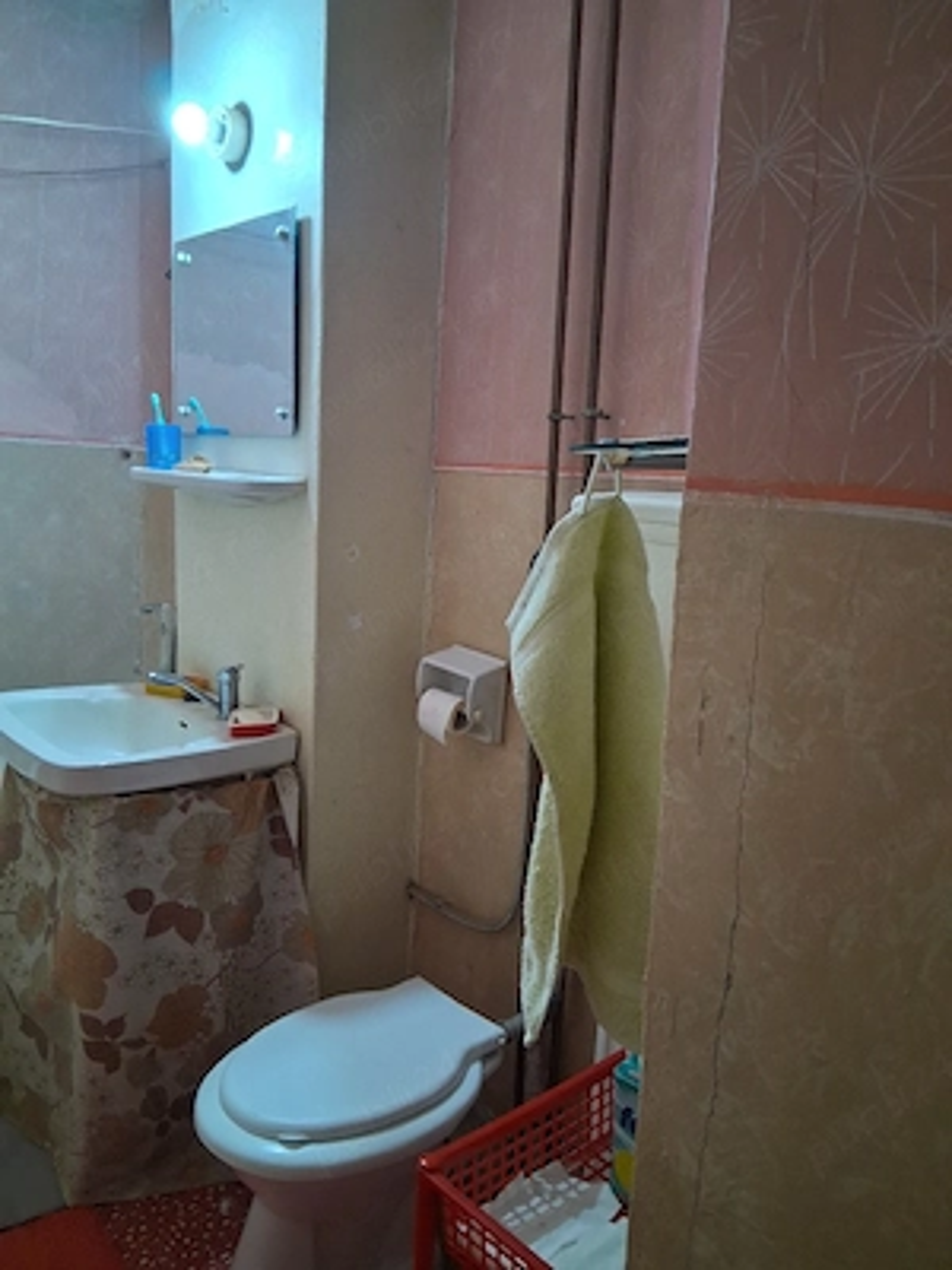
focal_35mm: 26
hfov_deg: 53.1
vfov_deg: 67.3
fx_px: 953
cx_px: 476
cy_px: 635
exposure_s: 1/40
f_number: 1.8
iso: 500
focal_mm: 3.98
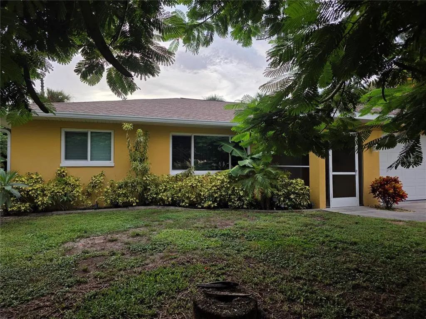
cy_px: 160
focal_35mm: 23
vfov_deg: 58.9
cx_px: 213
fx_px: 283
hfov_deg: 73.9
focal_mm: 6.3
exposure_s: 1/1614
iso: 80
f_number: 1.7
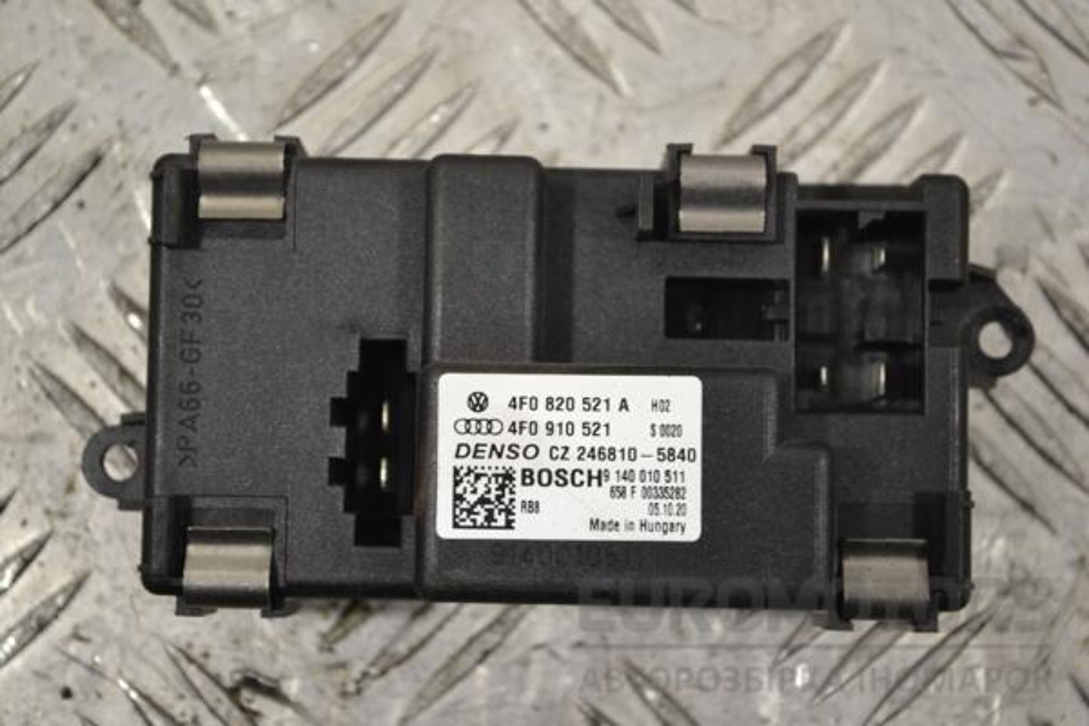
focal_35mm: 82
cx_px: 544
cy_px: 363
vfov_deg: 16.6
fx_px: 2495
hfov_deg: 24.6
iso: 400
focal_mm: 55
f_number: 5.6
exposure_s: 1/80
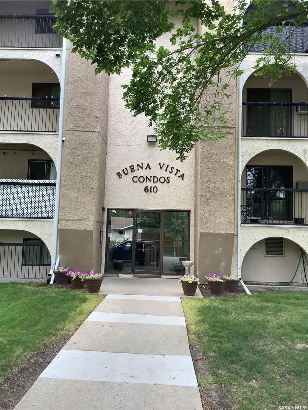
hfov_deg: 45.4
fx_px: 368
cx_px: 154
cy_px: 205
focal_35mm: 31
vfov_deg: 58.3
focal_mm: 3.3
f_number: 2.4
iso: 25
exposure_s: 1/120
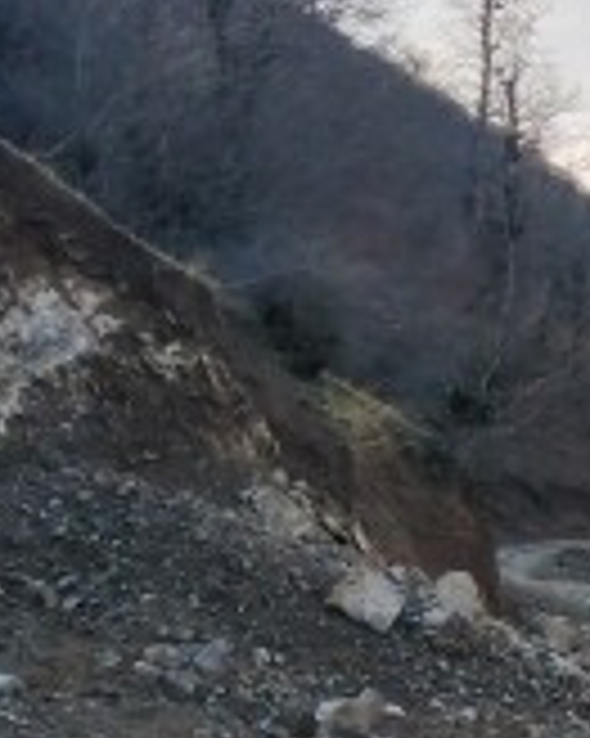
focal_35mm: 86
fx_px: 1879
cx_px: 1074
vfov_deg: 21.7
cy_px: 666
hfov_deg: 15.3
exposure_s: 1/430
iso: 100
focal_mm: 3.59
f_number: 1.8
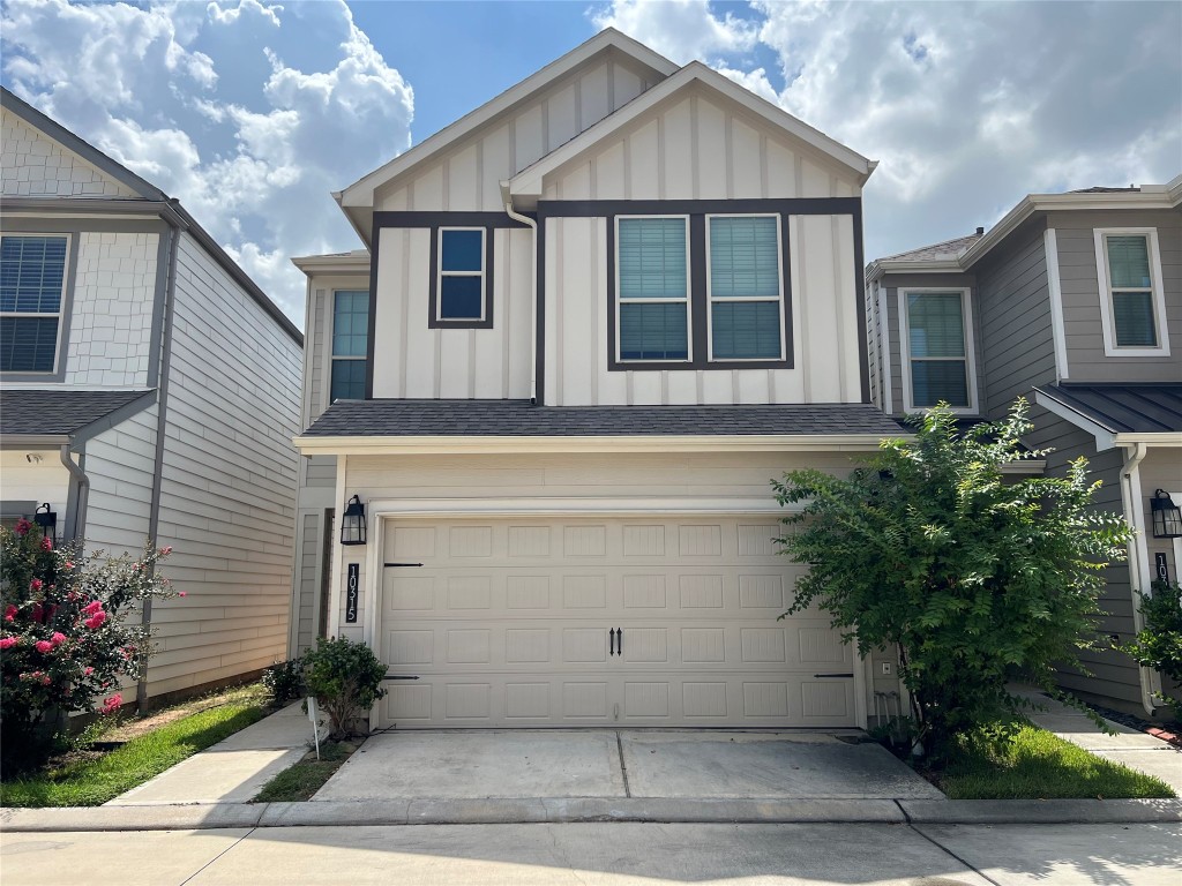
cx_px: 591
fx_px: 888
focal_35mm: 26
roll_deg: +0.1
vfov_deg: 53.1
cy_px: 443
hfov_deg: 67.3
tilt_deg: +9.6
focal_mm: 5.7
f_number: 1.5
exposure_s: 1/4630
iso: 50
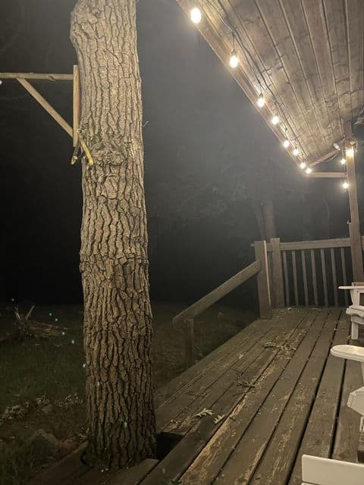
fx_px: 365
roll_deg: +3.4
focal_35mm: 26
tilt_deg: +3.3
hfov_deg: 53.1
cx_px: 182
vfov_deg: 67.3
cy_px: 242
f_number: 1.6
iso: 500
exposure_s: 1/10
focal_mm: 4.2
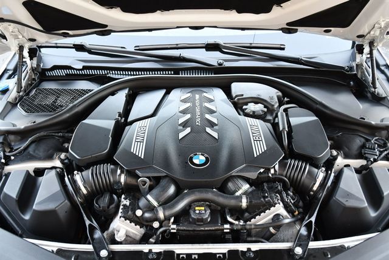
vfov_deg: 30.6
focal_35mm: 44
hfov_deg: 44.5
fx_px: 476
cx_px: 194
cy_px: 130
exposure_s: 1/160
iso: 800
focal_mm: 22
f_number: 3.8
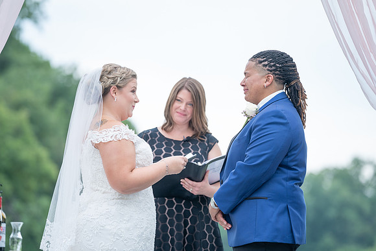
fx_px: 2141
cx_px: 195
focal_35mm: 205
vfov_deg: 6.7
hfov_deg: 10.0
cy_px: 130
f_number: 4
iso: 160
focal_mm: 198
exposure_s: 1/200
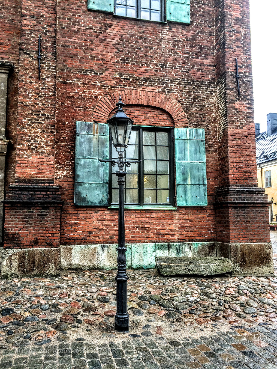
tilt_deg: +4.2
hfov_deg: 48.2
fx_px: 309
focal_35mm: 29
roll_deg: +0.2
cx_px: 138
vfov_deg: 61.7
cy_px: 184
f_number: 2.2
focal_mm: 4.15
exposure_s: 1/100
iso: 50
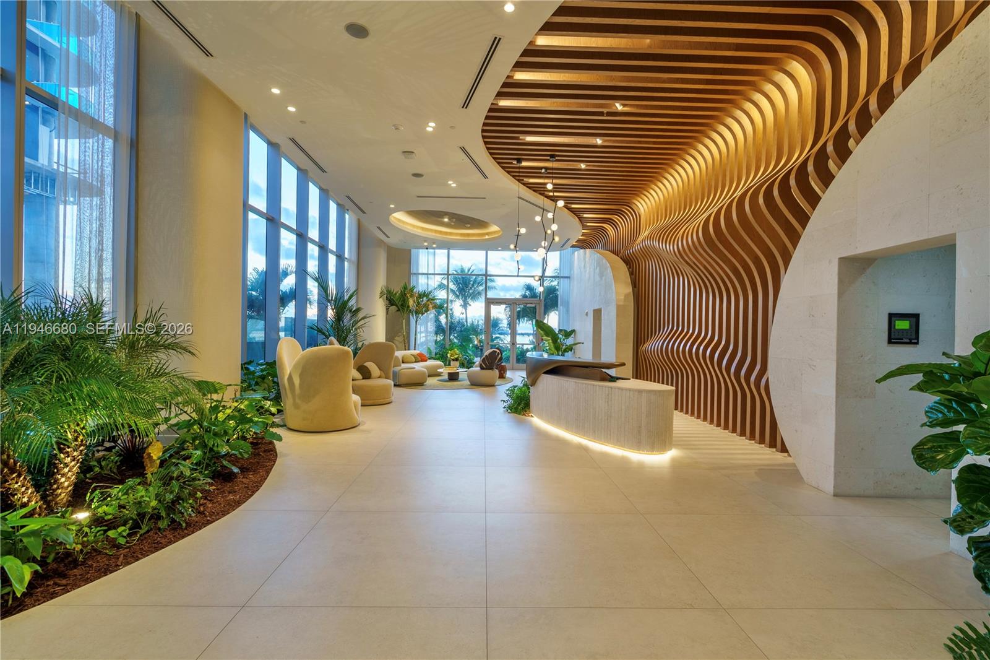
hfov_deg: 96.7
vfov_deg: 73.7
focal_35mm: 16
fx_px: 440
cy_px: 330
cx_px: 495
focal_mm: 16
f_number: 7.1
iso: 100
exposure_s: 1/60
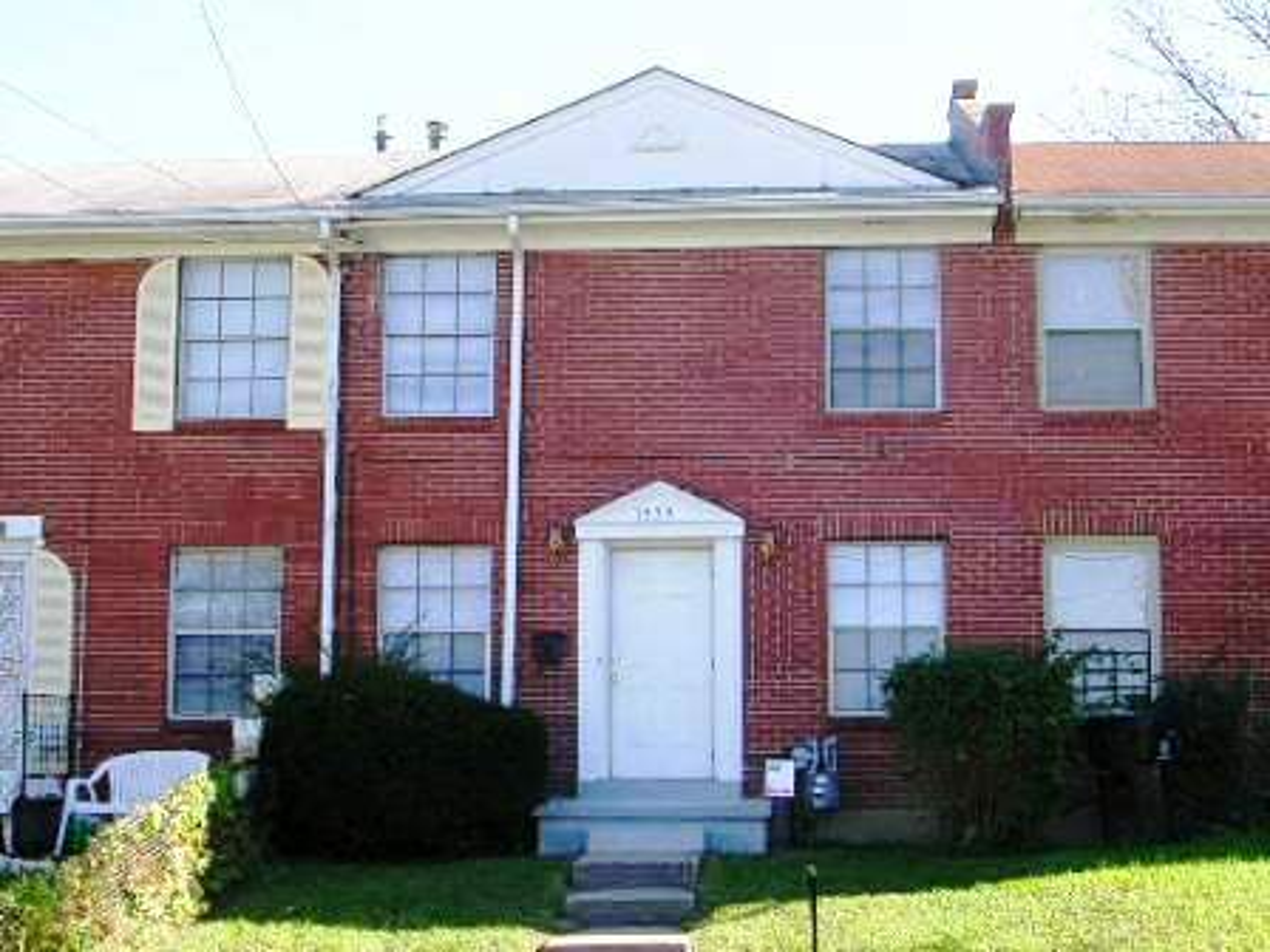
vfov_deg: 29.7
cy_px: 476
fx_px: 1798
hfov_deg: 38.9
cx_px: 635
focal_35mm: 49
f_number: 3.1
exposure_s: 1/212
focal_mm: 7.5
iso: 50
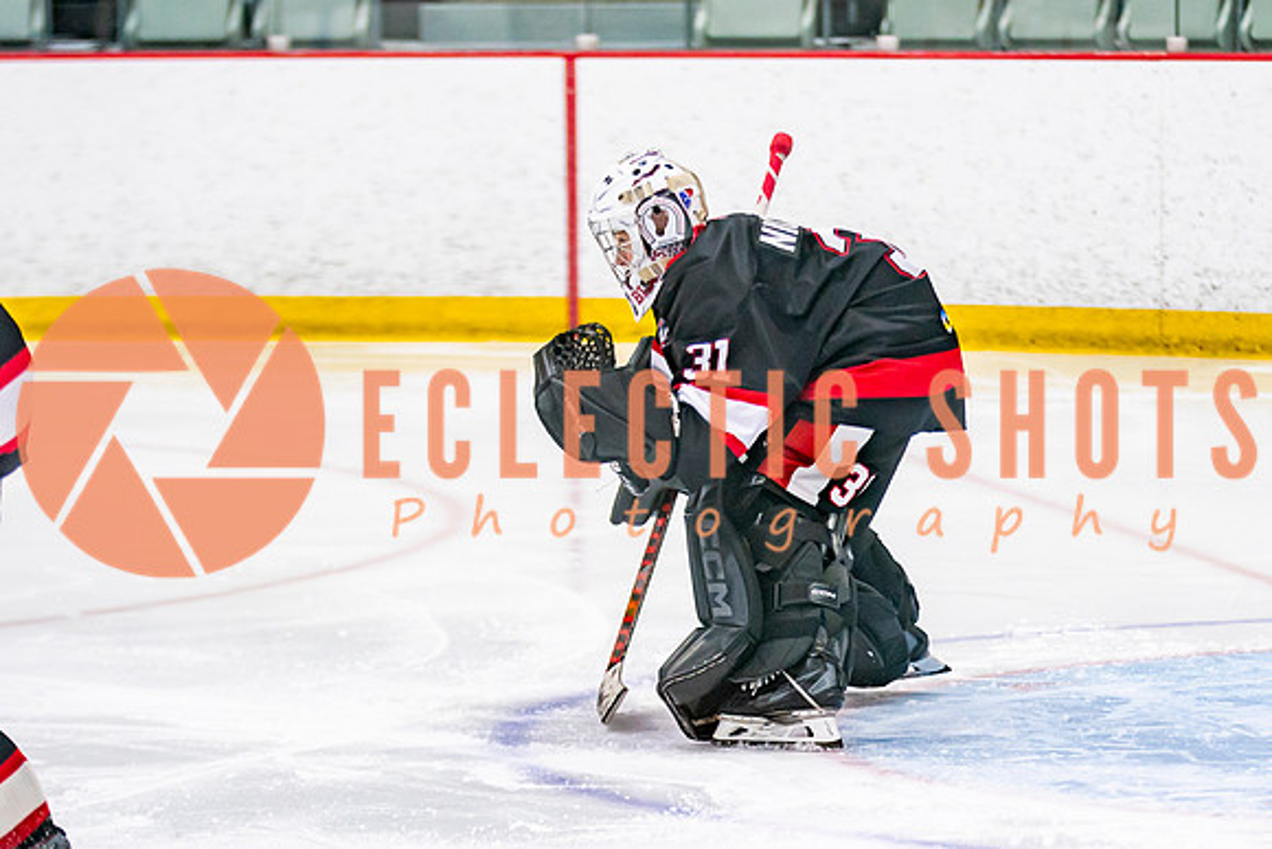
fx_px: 7854
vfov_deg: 6.2
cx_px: 824
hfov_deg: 9.3
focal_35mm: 222
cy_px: 514
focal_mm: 123
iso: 1000
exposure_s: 1/640
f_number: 2.8
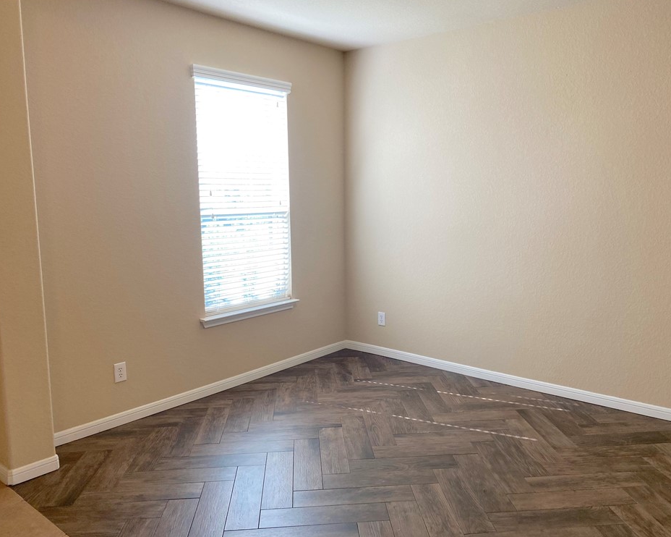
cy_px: 272
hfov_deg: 62.2
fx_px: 556
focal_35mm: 28
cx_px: 354
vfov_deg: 51.5
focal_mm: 4.25
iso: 80
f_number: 1.8
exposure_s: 1/120
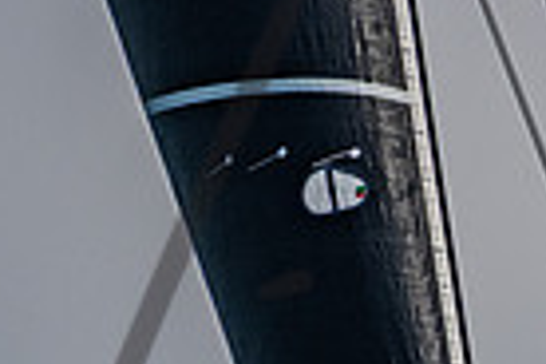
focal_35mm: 1464
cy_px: 301
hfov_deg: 1.4
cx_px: 1182
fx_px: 22202
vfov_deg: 0.9
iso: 400
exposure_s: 1/3200
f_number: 8
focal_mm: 280
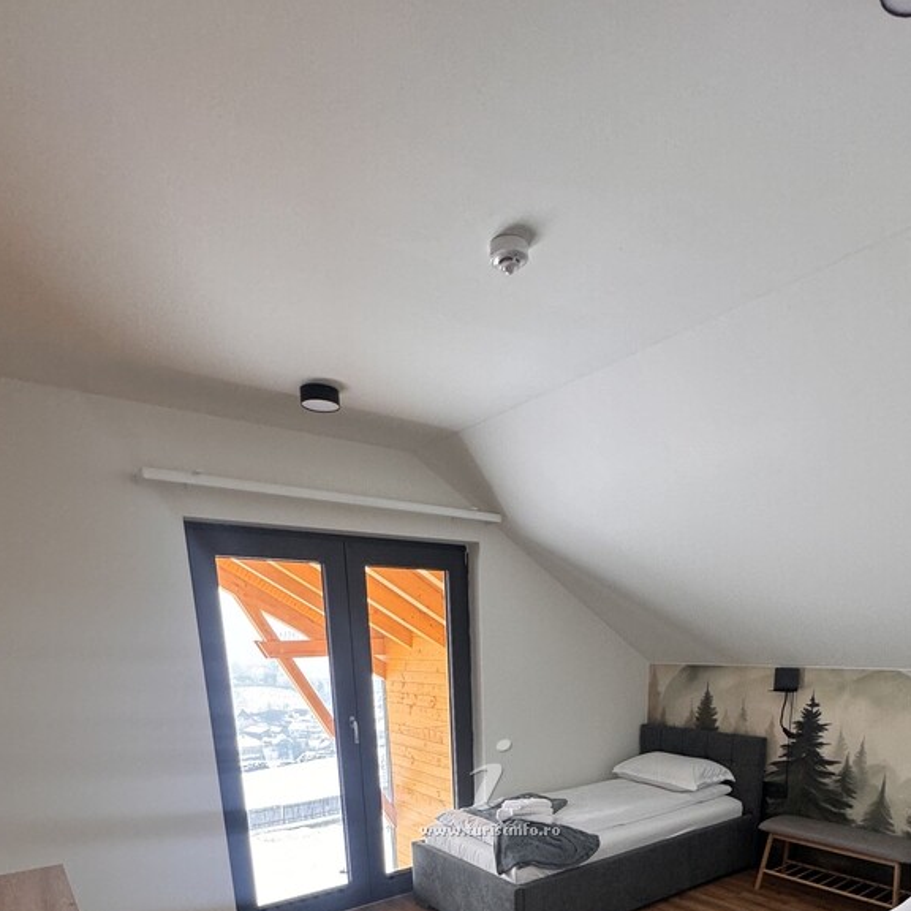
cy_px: 808
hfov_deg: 69.4
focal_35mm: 22
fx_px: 655
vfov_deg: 59.9
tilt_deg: -13.6
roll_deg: -0.5
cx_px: 512
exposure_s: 1/100
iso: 250
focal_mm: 2.22
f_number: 2.2
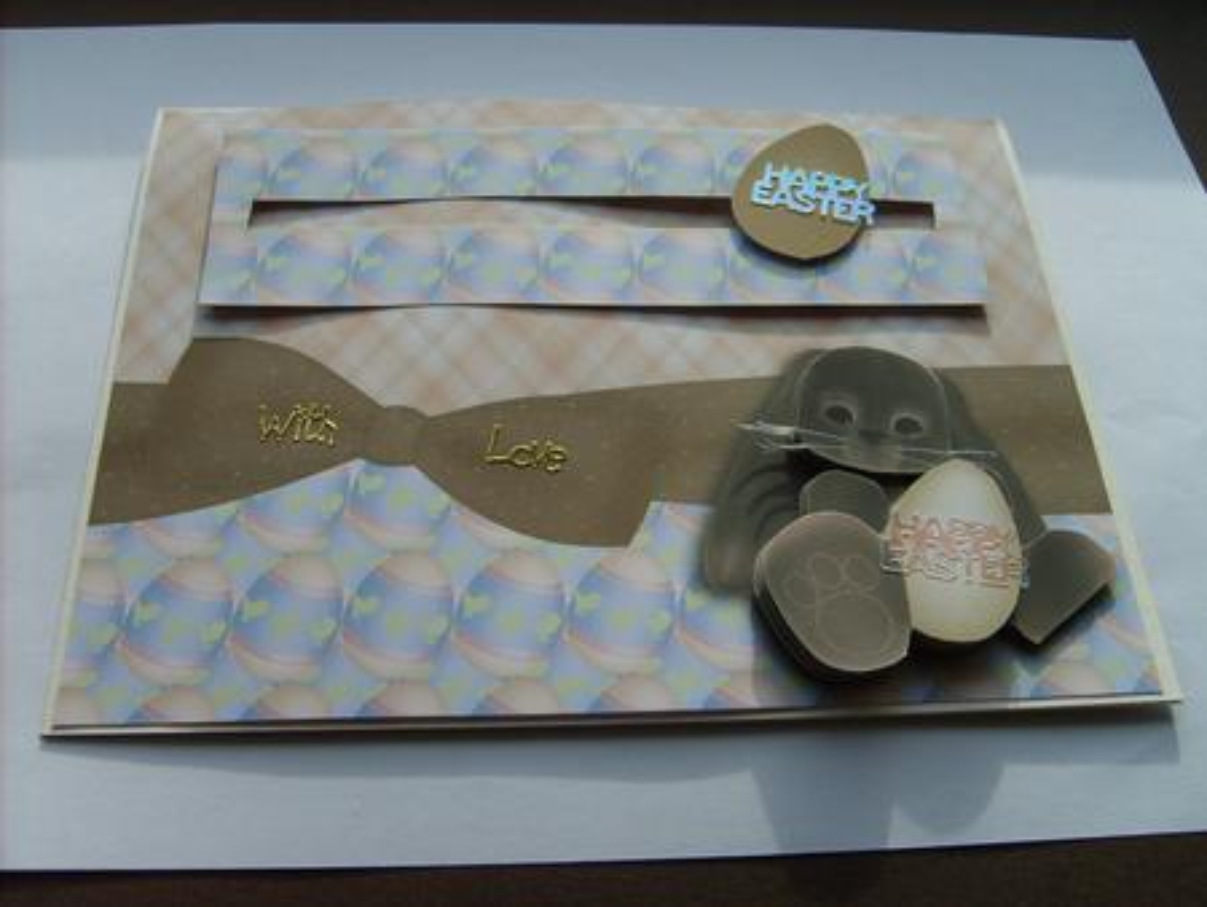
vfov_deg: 40.7
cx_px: 604
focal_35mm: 35
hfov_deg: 52.6
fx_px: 1221
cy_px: 454
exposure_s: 1/500
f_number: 2.8
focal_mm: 5.8
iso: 50
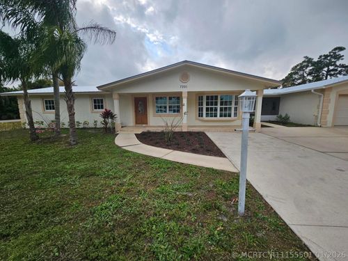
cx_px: 174
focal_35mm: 13
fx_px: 131
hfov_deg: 106.2
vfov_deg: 89.9
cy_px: 130
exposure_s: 1/1946
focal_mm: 2.2
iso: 50
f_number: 2.2
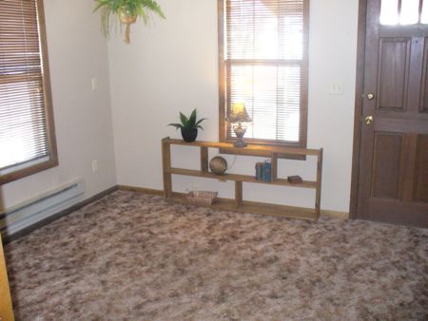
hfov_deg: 50.1
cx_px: 214
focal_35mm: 37
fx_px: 458
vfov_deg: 38.7
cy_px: 160
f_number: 2.8
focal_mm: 6.1
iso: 400
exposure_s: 1/30
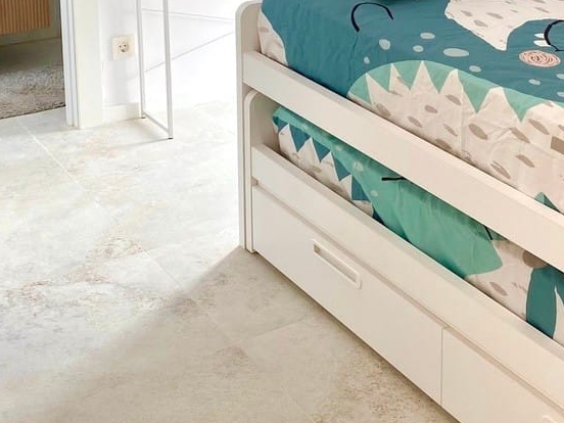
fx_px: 1075
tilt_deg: -10.6
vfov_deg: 21.2
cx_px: 481
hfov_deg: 28.5
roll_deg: -1.4
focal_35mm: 66
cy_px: -40
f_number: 1.8
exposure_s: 1/100
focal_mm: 4.25
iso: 50
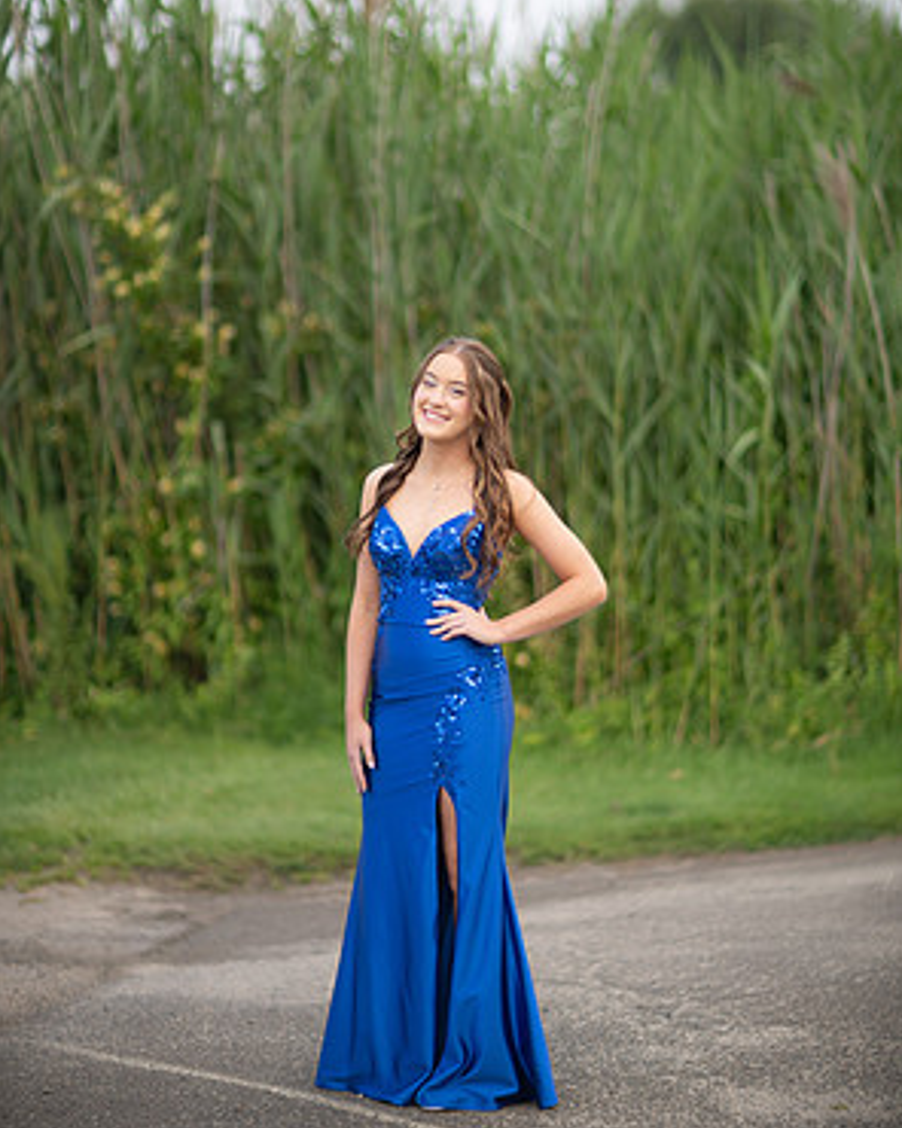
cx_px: 451
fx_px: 3237
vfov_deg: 19.7
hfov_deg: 15.9
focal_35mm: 97
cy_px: 479
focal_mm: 85
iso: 100
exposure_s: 1/1250
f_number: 1.3
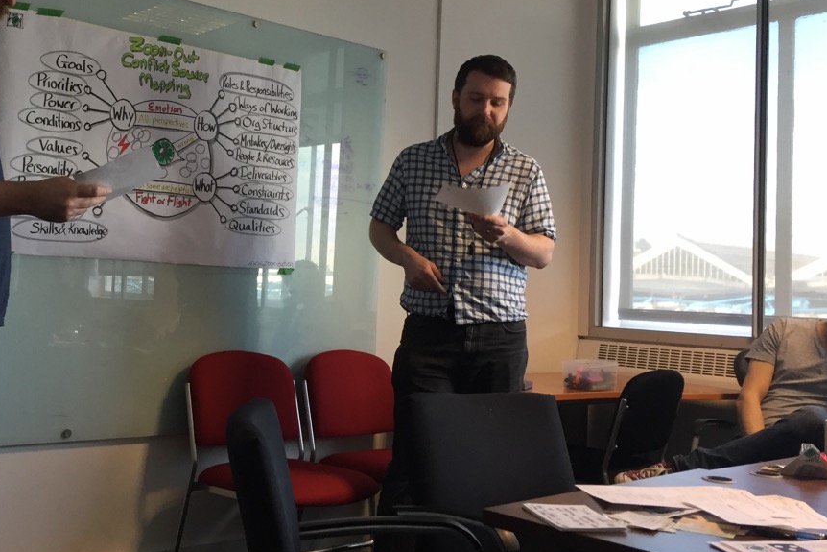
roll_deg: -4.2
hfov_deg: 45.6
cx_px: 270
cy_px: 226
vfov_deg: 31.8
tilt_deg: +3.3
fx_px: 965
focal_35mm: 42
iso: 100
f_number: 2.2
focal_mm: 4.15
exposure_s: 1/33
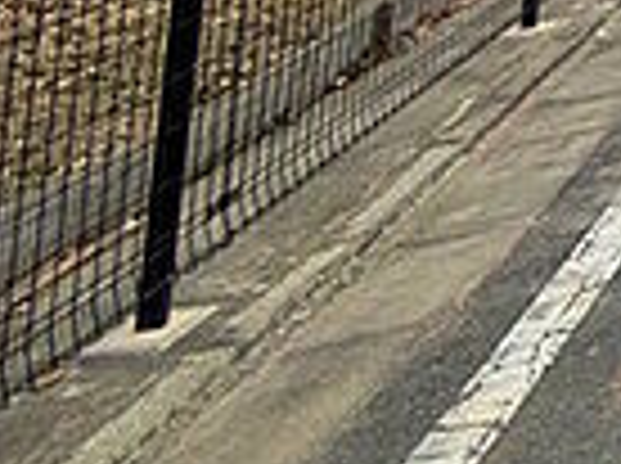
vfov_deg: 17.1
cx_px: 1332
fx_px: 1092
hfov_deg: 17.6
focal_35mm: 61
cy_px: -478
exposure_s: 1/422
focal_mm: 1.83
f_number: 2.2
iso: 49
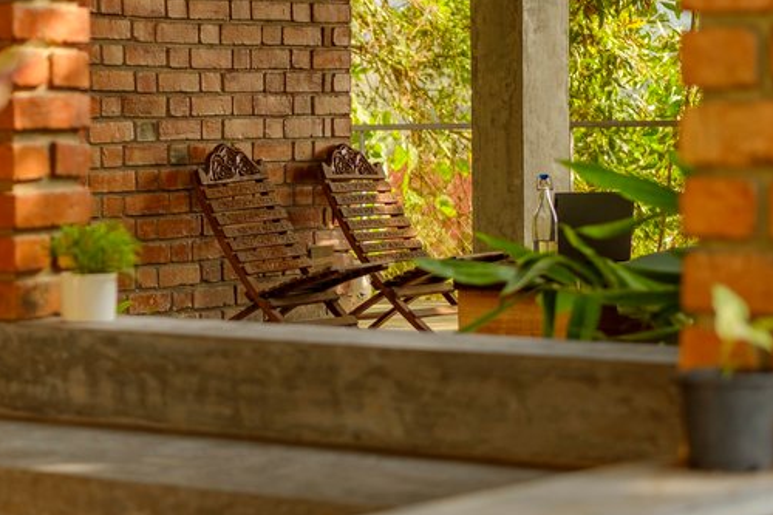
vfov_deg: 11.4
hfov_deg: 17.0
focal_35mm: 120
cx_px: 283
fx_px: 2576
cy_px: 248
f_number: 2
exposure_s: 1/500
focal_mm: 50
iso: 100
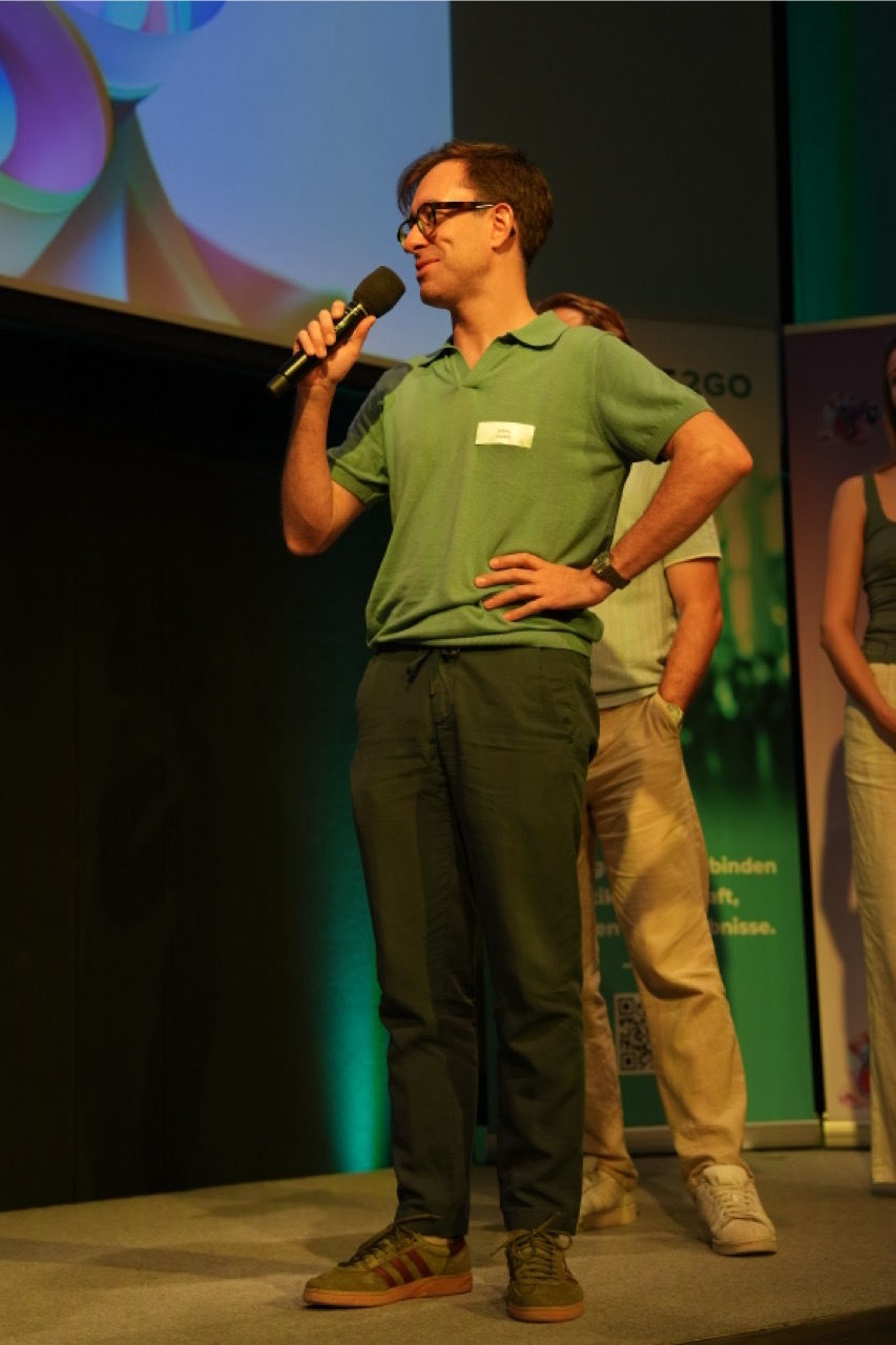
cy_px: 672
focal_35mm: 58
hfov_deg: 23.4
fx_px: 2166
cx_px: 448
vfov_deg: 34.5
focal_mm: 58
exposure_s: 1/640
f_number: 2.8
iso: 1250
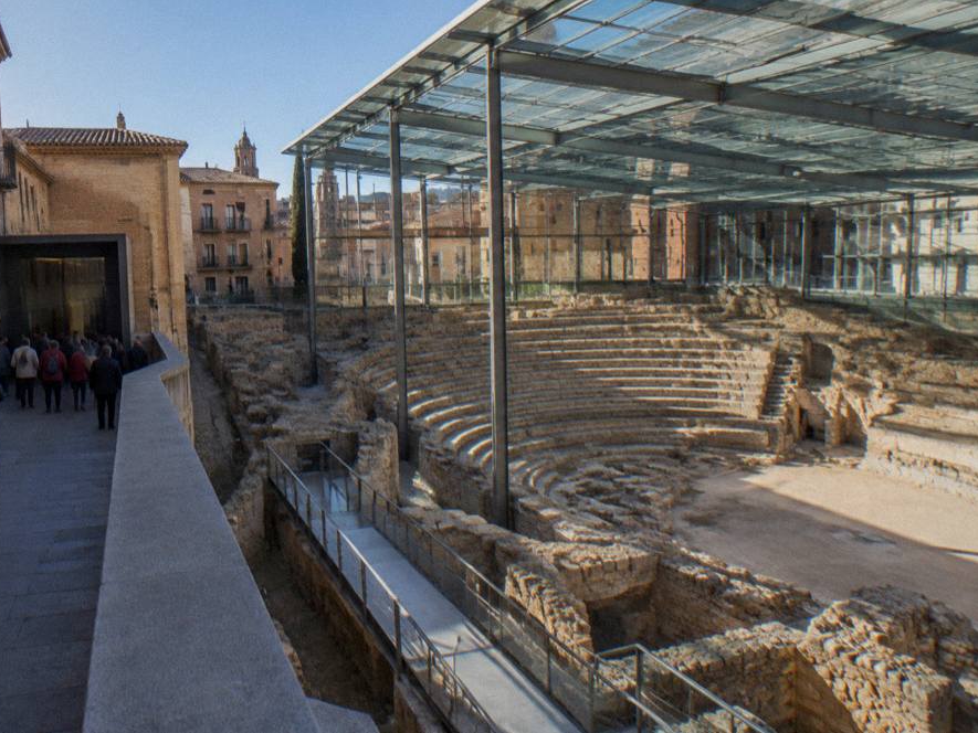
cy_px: 366
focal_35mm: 38
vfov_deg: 37.7
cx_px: 430
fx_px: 1074
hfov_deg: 48.9
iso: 2000
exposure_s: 1/50
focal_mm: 35
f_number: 9
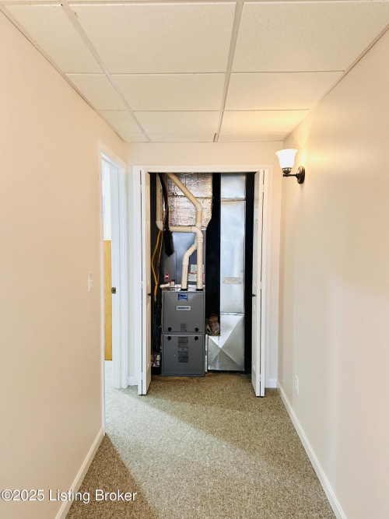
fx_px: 360
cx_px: 194
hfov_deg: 56.8
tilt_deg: -3.4
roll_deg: +0.5
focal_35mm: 24
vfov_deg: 71.6
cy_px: 260
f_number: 1.78
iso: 400
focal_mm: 6.86
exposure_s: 1/60
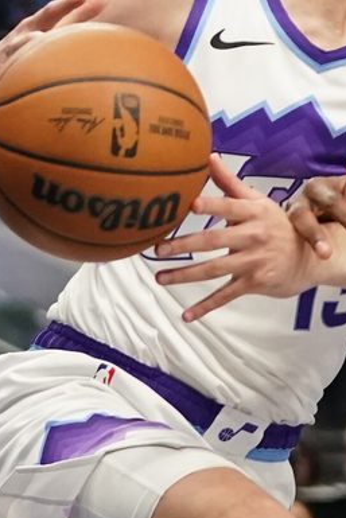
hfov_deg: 6.2
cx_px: 557
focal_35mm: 218
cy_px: 172
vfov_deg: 9.4
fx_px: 3140
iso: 4000
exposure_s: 1/2000
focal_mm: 70
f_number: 2.8
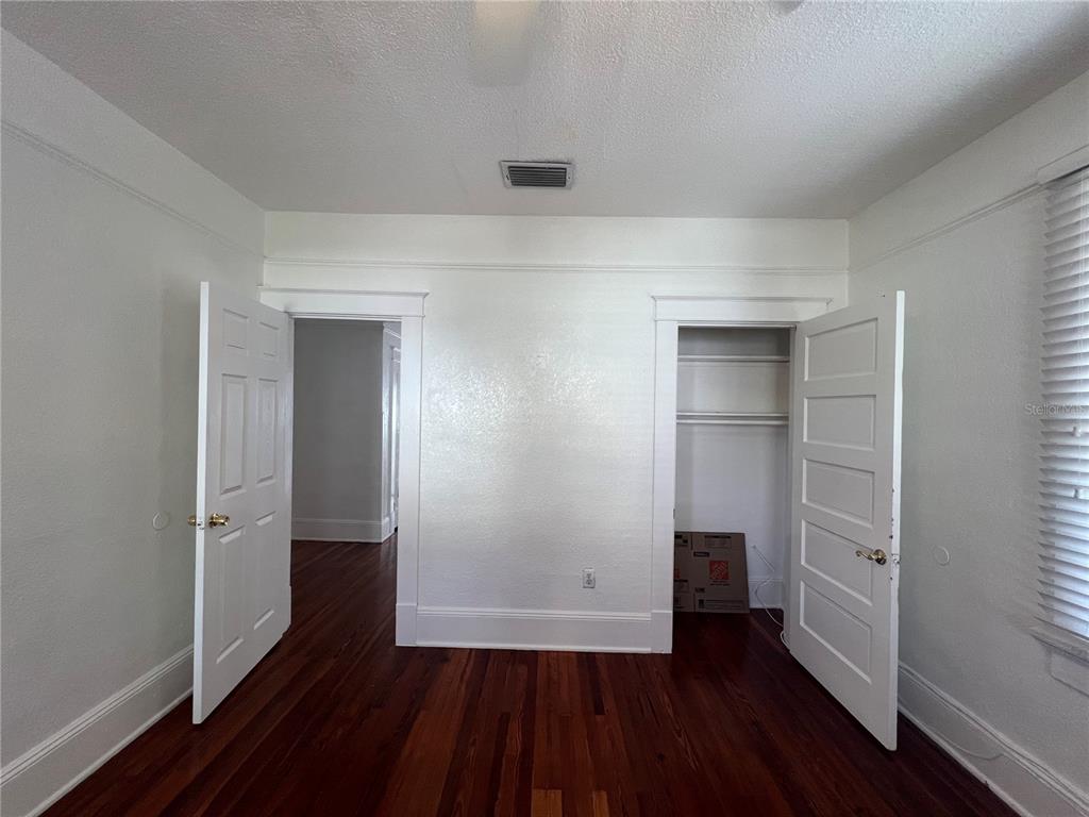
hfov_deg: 106.2
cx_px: 544
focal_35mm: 13
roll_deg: -2.1
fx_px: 409
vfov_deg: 89.9
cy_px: 408
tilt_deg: +0.5
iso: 80
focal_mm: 1.57
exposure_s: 1/120
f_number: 1.8
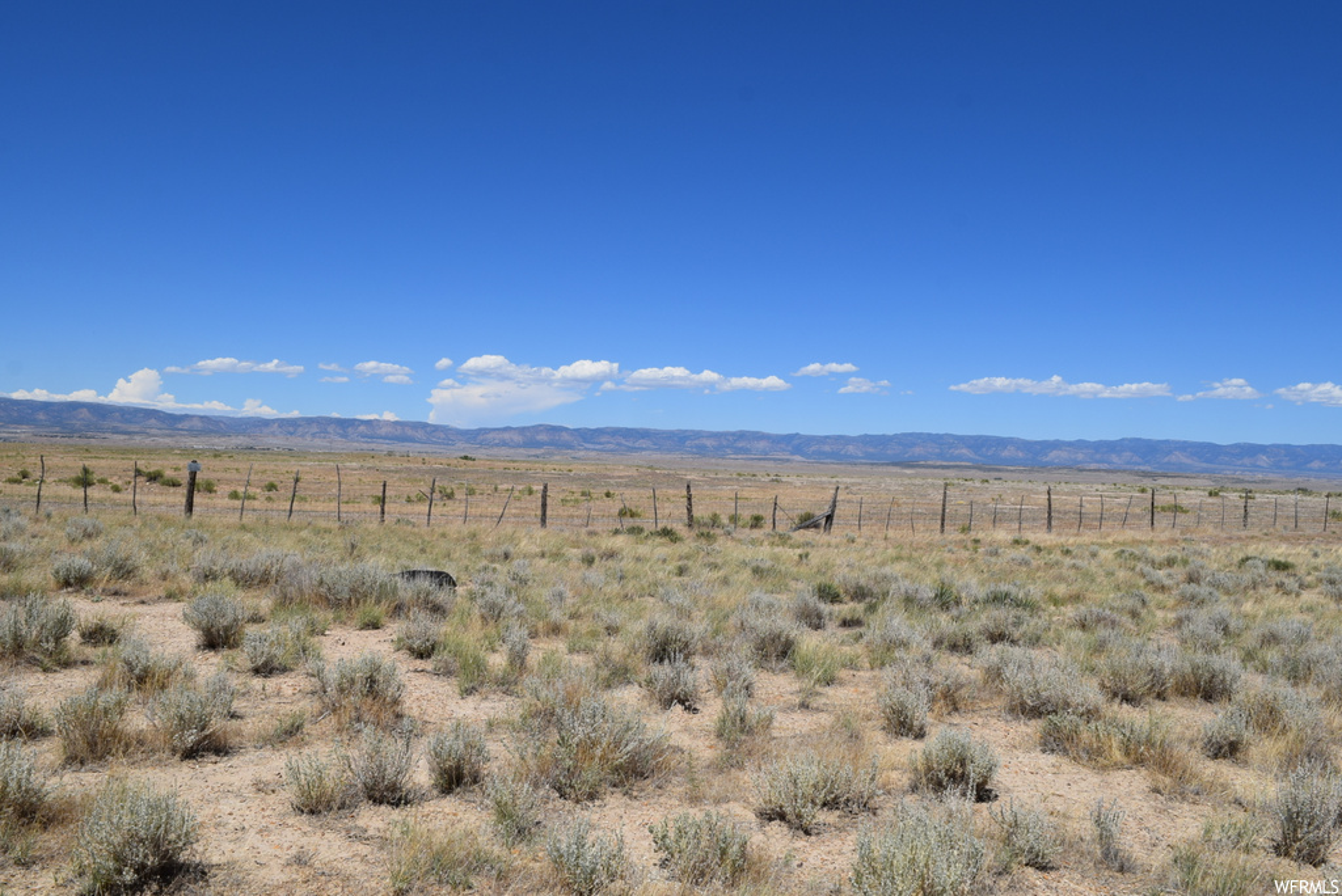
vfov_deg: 43.7
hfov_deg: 61.9
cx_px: 671
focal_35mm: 30
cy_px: 448
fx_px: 1119
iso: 200
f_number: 11
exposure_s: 1/500
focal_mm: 20
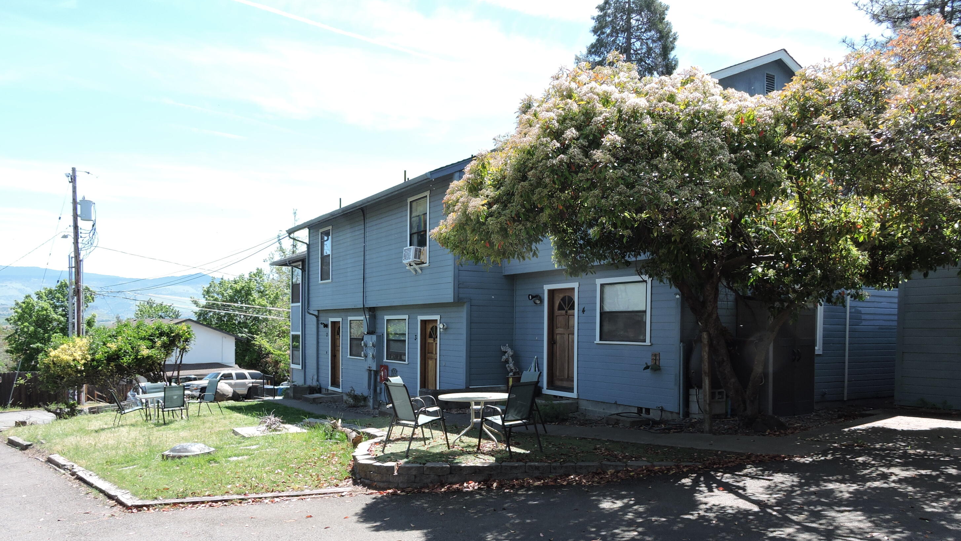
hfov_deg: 69.9
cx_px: 485
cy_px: 351
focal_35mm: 27
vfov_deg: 42.4
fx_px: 688
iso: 100
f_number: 3.3
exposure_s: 1/400
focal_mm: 4.3
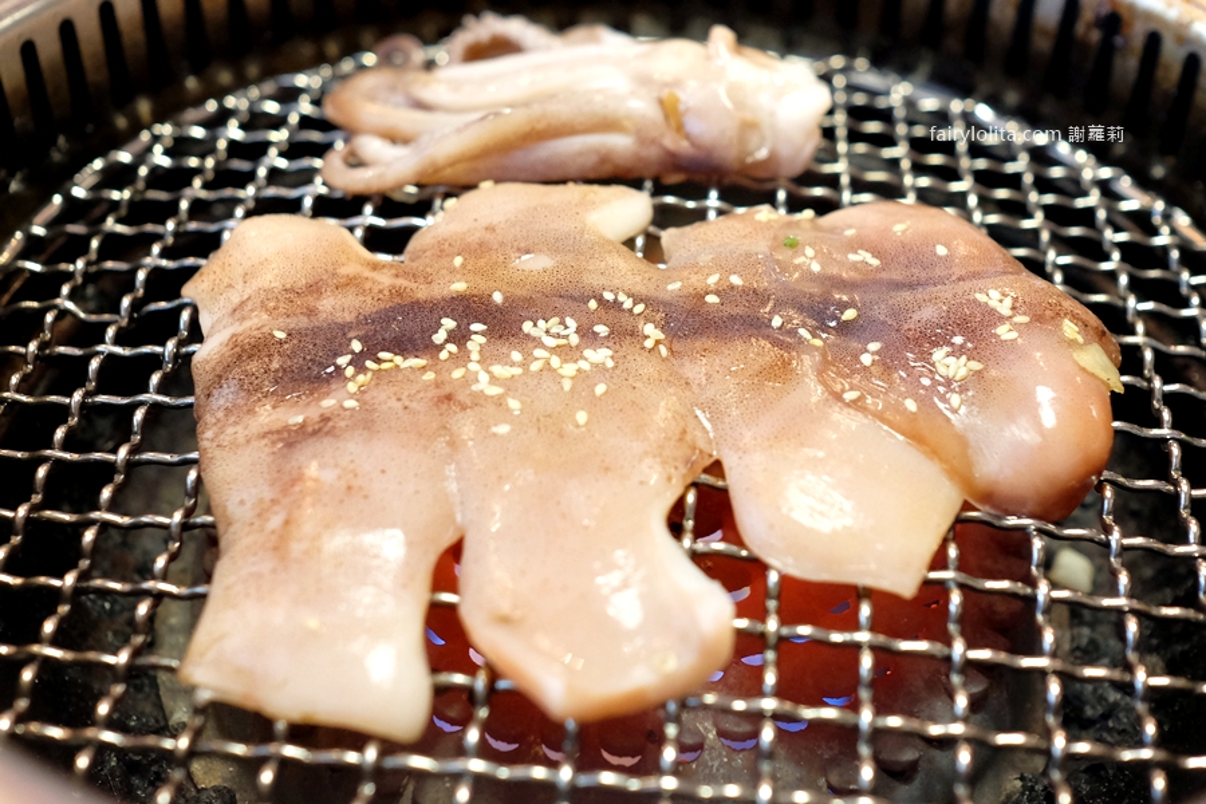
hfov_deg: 54.4
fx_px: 1172
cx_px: 603
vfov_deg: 37.9
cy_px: 402
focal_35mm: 35
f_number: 2.8
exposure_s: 1/56
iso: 2000
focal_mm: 23
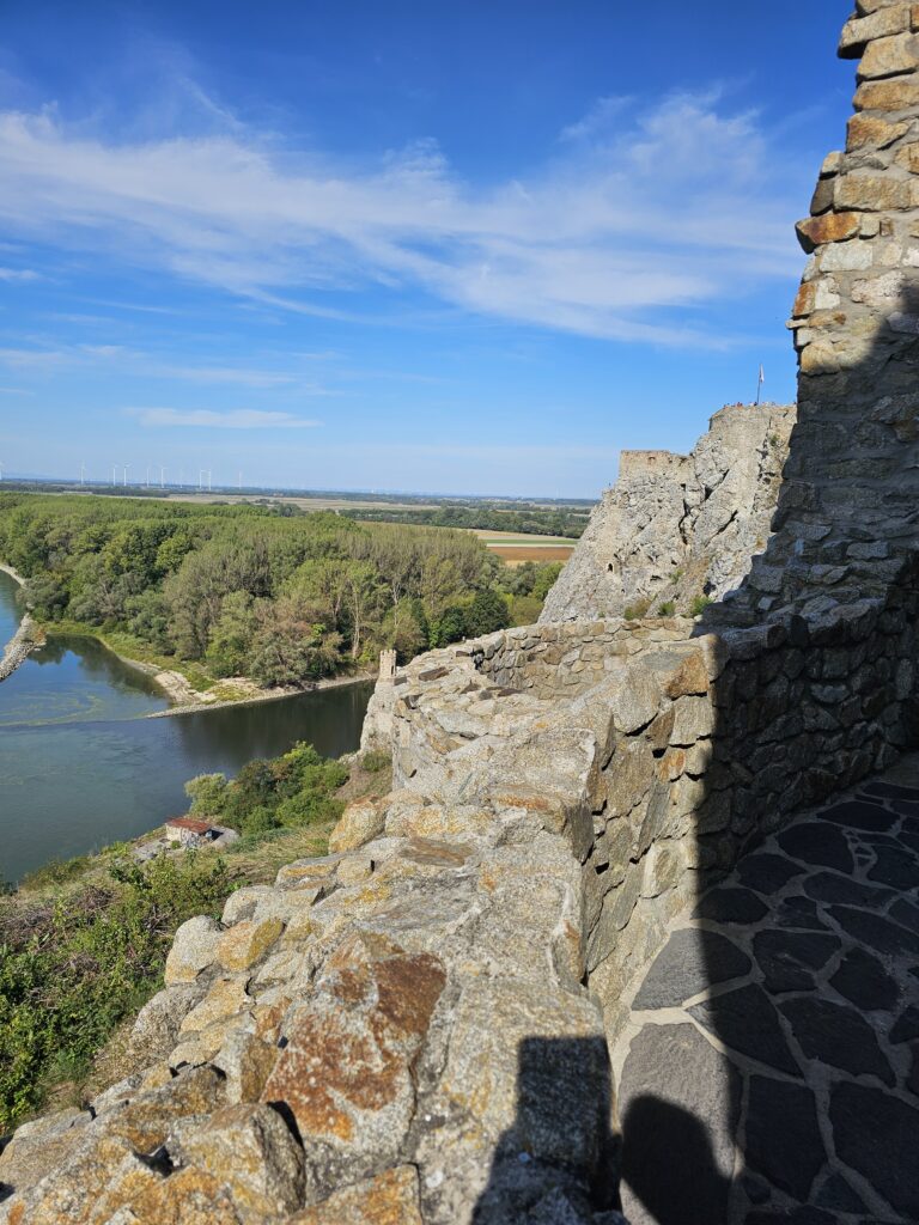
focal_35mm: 23
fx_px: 814
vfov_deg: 73.9
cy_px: 612
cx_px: 460
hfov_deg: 58.9
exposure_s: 1/1199
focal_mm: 6.3
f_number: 1.7
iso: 10
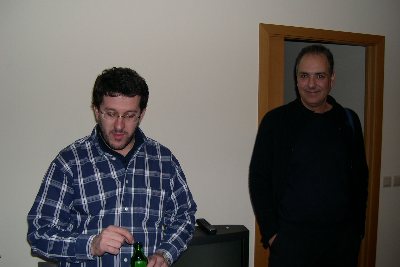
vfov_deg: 33.4
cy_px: 135
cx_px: 199
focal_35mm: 40
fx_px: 444
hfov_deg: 48.5
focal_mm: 8
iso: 100
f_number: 2.8
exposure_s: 1/60
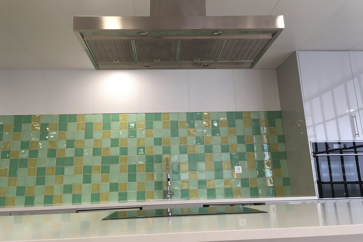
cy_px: 104
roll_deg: +1.1
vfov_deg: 42.2
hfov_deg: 60.3
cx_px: 177
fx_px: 313
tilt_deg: +14.6
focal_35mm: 31
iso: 25
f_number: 2.2
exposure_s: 1/33
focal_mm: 4.15
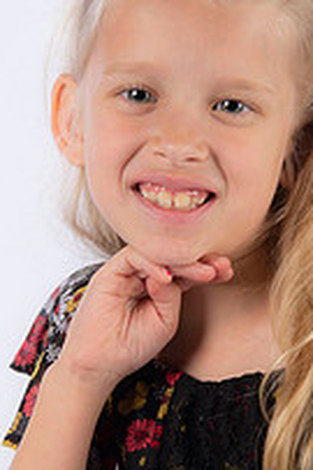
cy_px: 280
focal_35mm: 233
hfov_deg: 5.9
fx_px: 3044
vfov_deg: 8.8
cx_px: 203
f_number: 5.6
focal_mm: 105
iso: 100
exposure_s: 1/200
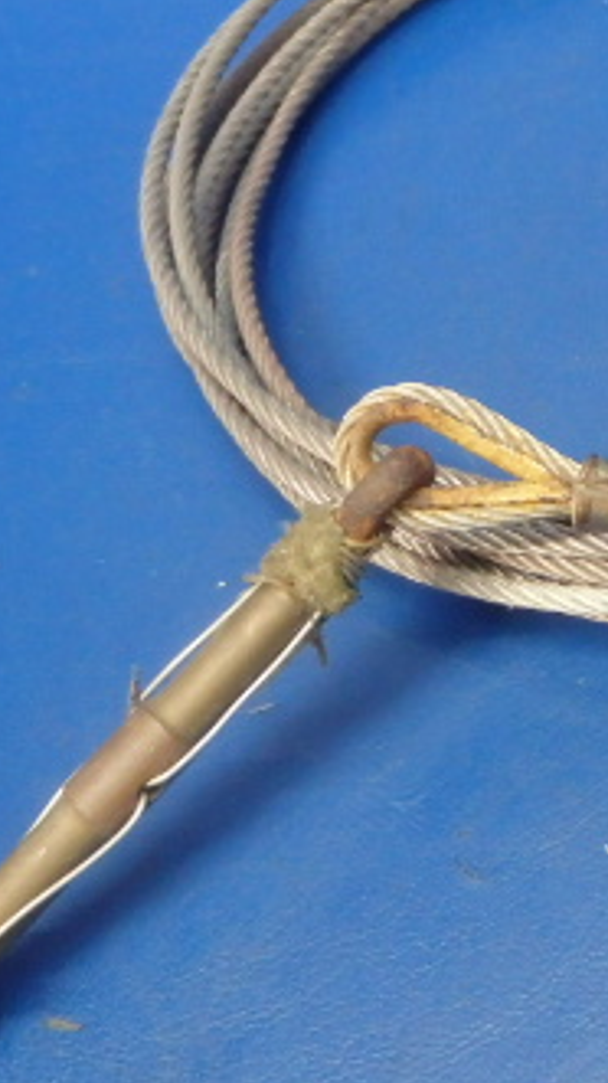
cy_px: 491
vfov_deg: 35.4
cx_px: 732
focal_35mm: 59
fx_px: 1692
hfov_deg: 19.2
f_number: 3.9
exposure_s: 1/20
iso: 800
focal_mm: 5
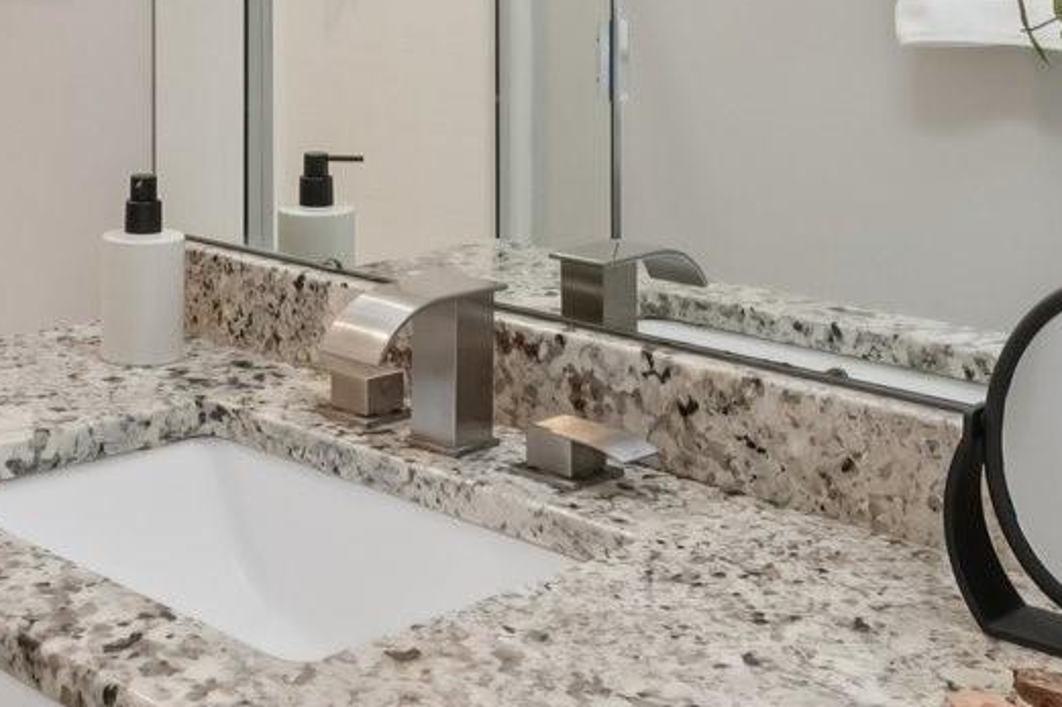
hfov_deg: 31.7
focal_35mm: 62
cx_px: 234
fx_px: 1827
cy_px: -54
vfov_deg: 20.9
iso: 400
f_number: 8
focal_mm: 10.5
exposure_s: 1/8
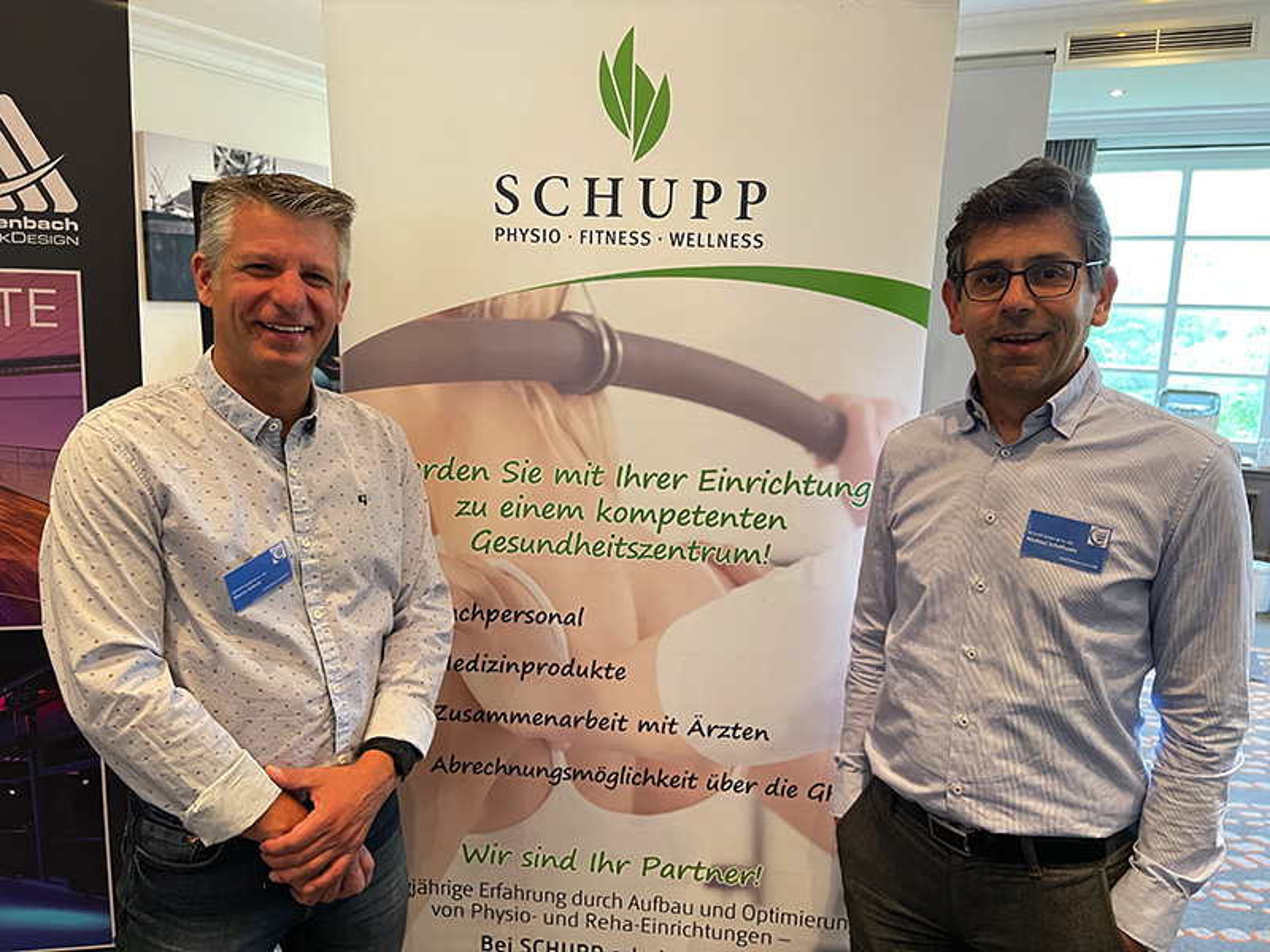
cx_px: 635
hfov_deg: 67.3
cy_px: 476
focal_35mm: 26
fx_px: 954
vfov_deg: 53.1
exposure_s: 1/50
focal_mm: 5.1
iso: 400
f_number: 1.6
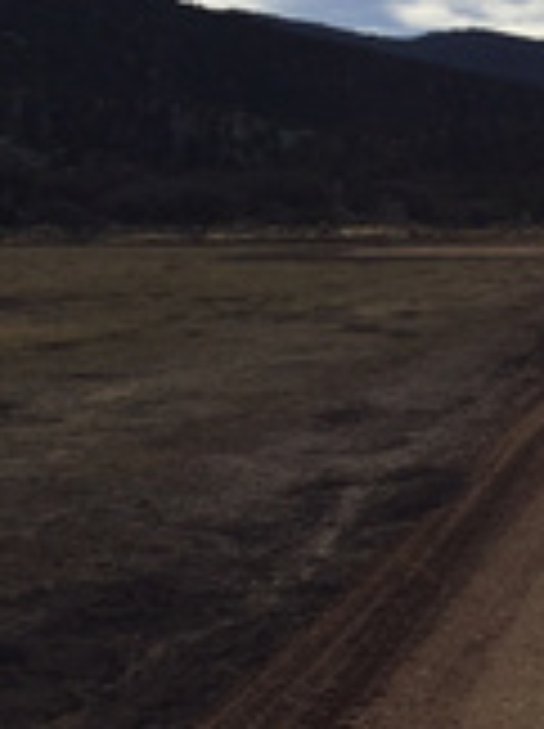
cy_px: 567
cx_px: 733
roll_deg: +3.1
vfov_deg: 22.5
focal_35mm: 86
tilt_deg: -7.5
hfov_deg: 16.1
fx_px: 1807
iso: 32
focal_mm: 4.15
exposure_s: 1/6623
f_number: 2.2
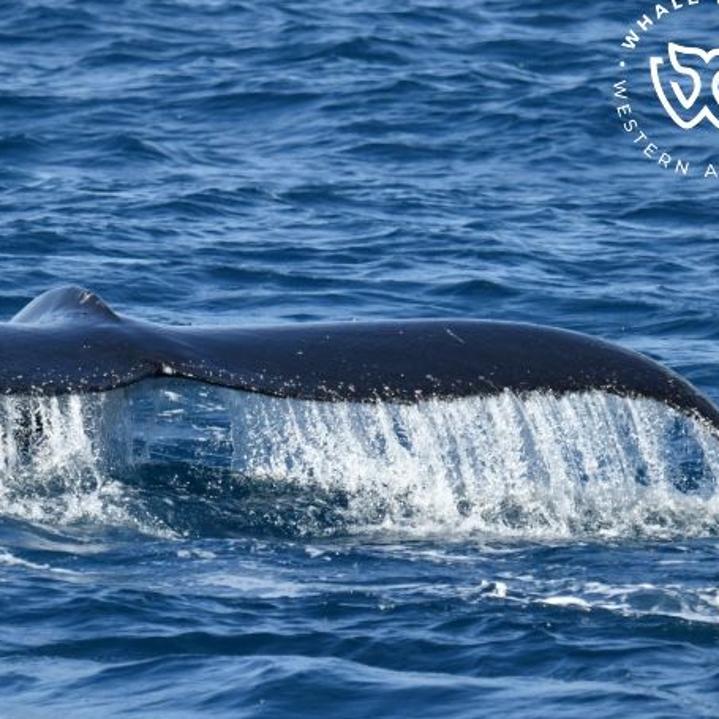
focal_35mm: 568
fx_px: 13348
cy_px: 402
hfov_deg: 3.1
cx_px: 179
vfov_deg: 3.1
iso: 1250
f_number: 6
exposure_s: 1/8000
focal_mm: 380
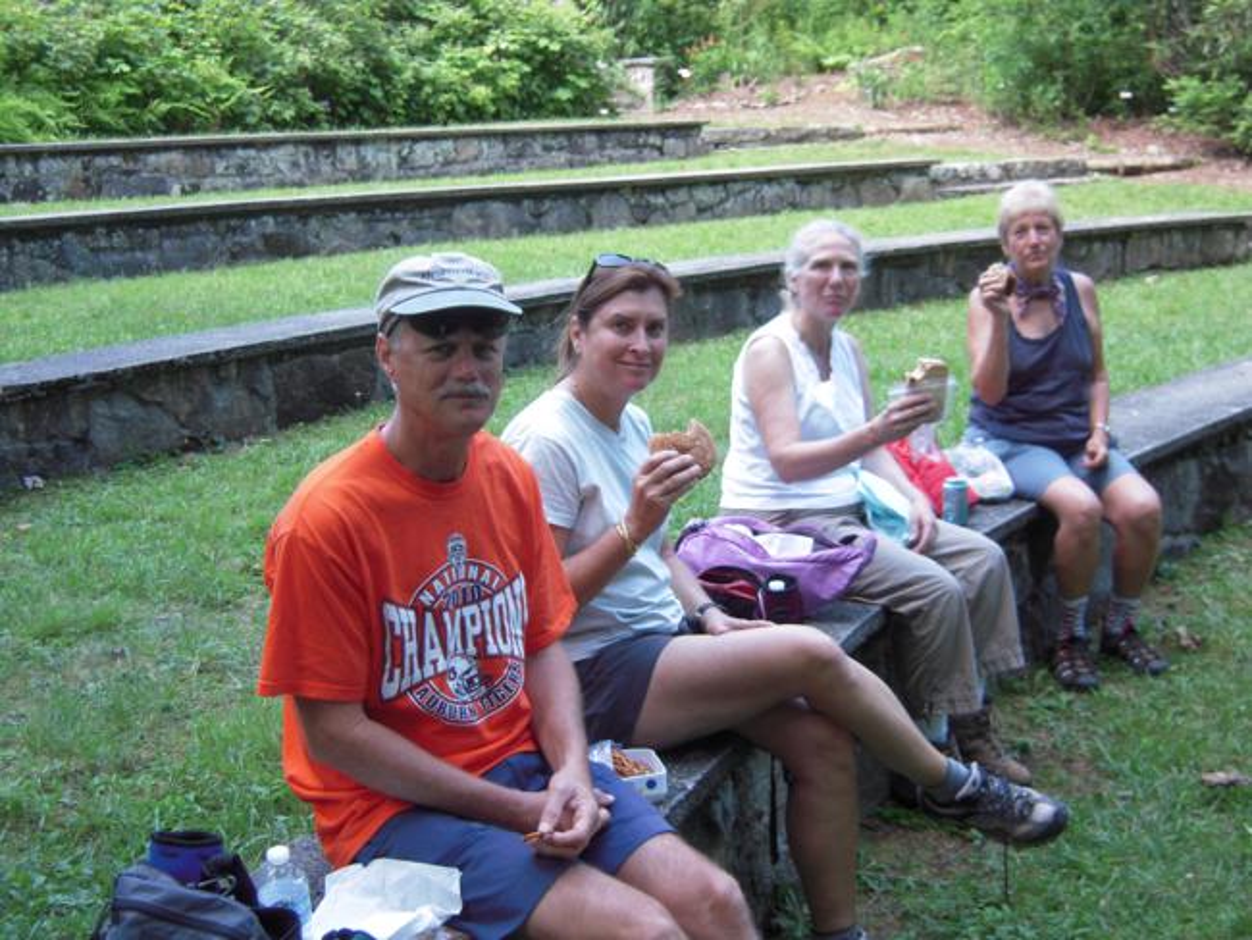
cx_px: 626
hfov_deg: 42.1
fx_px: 1628
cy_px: 470
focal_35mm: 45
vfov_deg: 32.2
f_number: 3.3
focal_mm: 8.1
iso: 125
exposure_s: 1/50
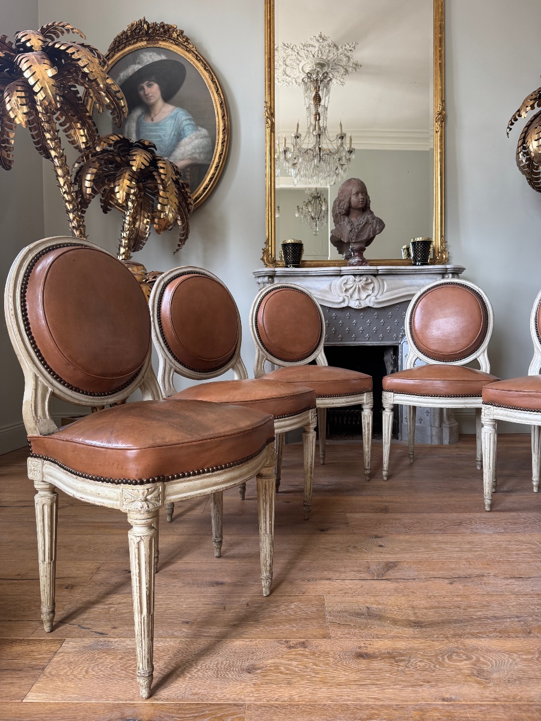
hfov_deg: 56.8
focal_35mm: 24
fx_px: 500
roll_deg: +0.8
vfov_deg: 71.6
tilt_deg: -2.7
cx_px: 270
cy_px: 360
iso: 160
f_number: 1.78
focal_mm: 6.76
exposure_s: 1/121
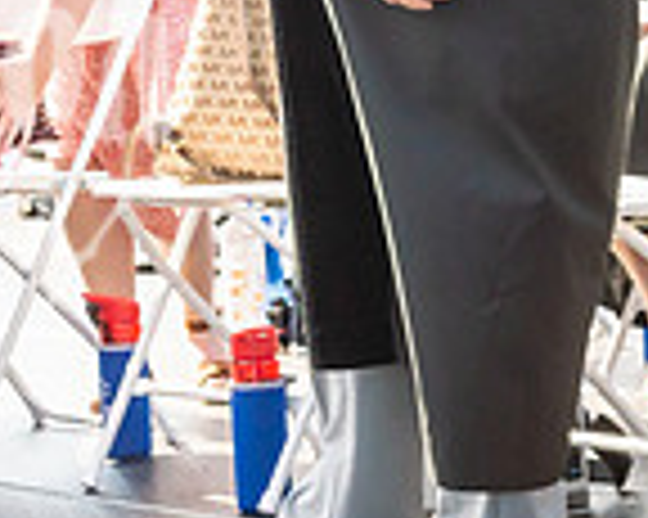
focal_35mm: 192
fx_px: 3680
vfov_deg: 8.0
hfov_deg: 9.9
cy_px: -95
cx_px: -106
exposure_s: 1/500
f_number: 7.1
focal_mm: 29
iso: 200
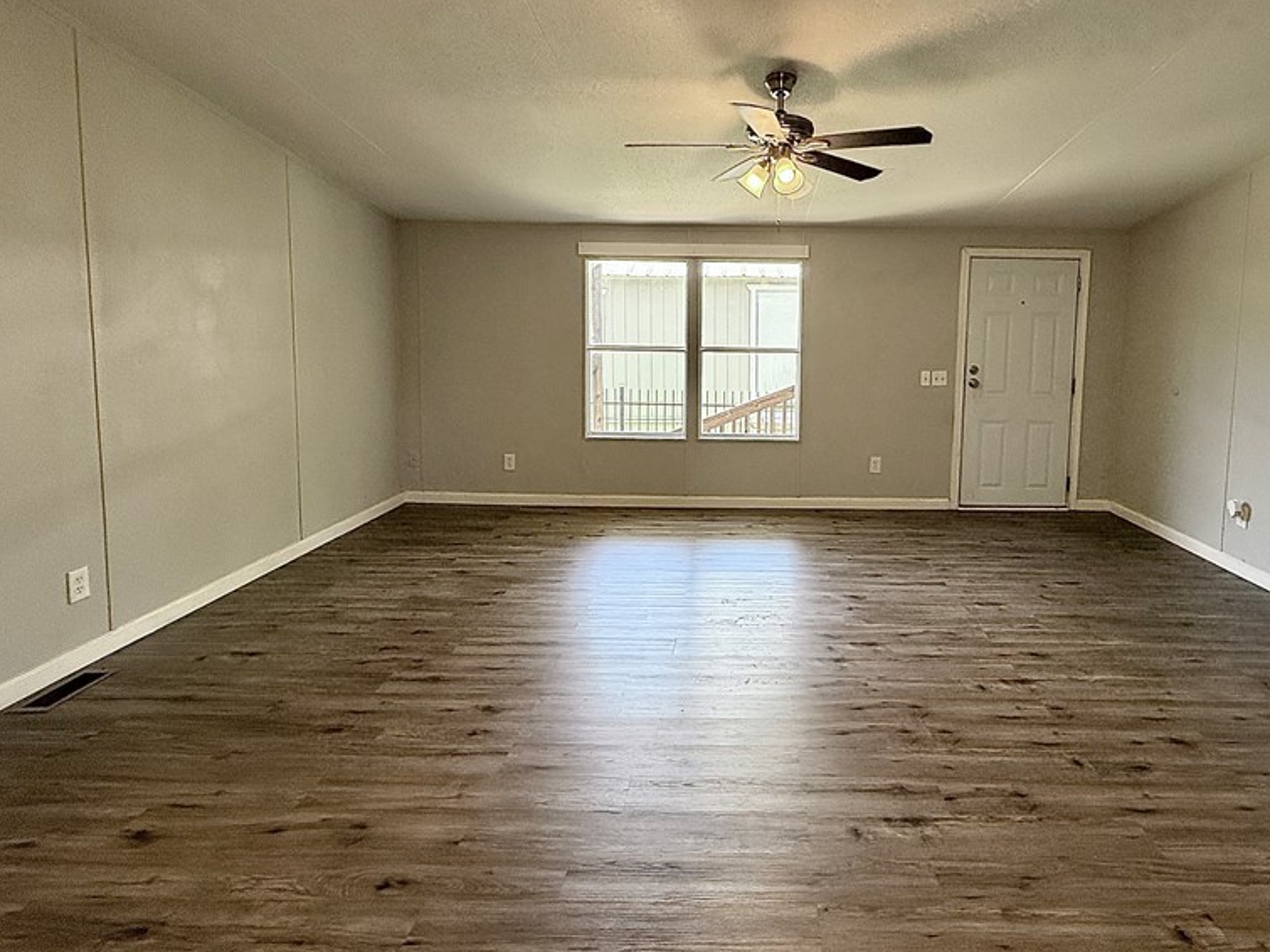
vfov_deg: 68.1
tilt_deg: -4.0
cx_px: 747
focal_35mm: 19
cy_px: 389
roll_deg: -0.6
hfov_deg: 83.9
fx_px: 697
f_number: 2.2
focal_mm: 2.22
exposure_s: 1/120
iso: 160
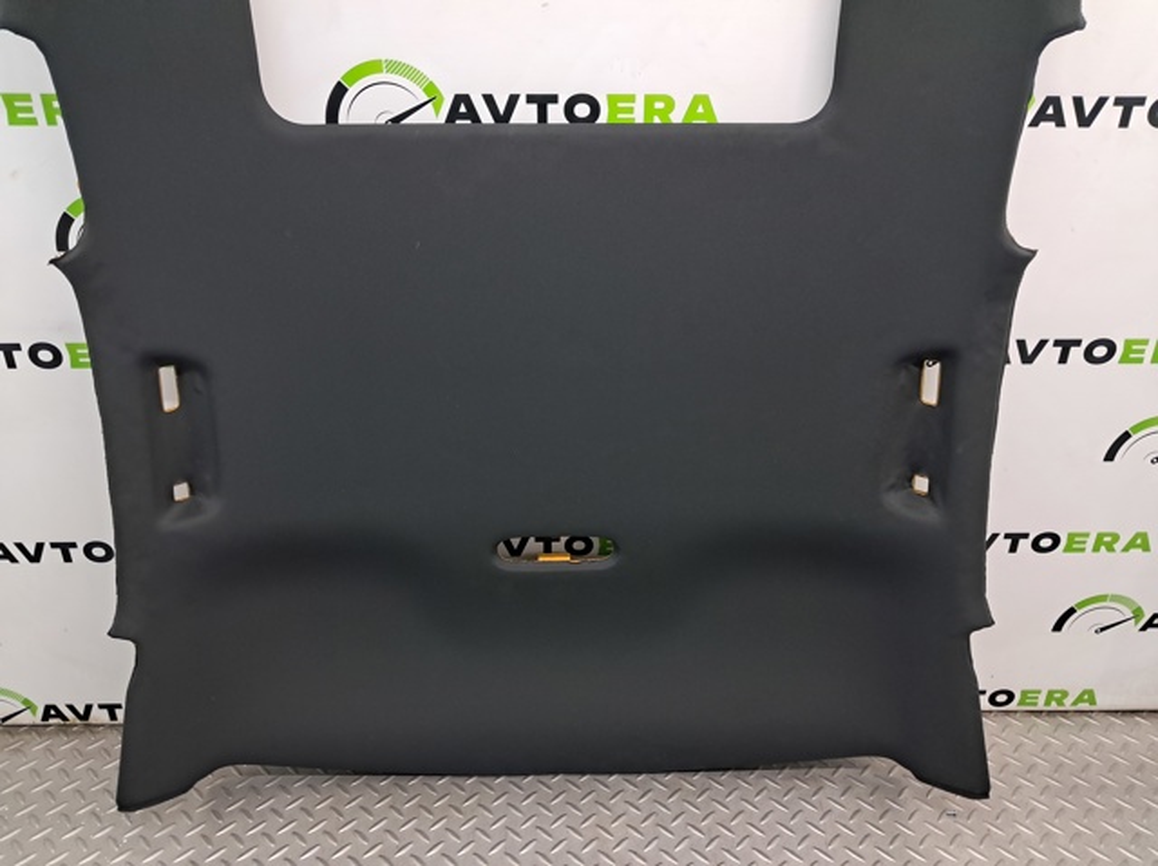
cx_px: 579
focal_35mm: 27
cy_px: 433
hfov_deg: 65.4
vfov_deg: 51.3
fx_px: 903
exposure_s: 1/50
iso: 125
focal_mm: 4
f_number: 1.8
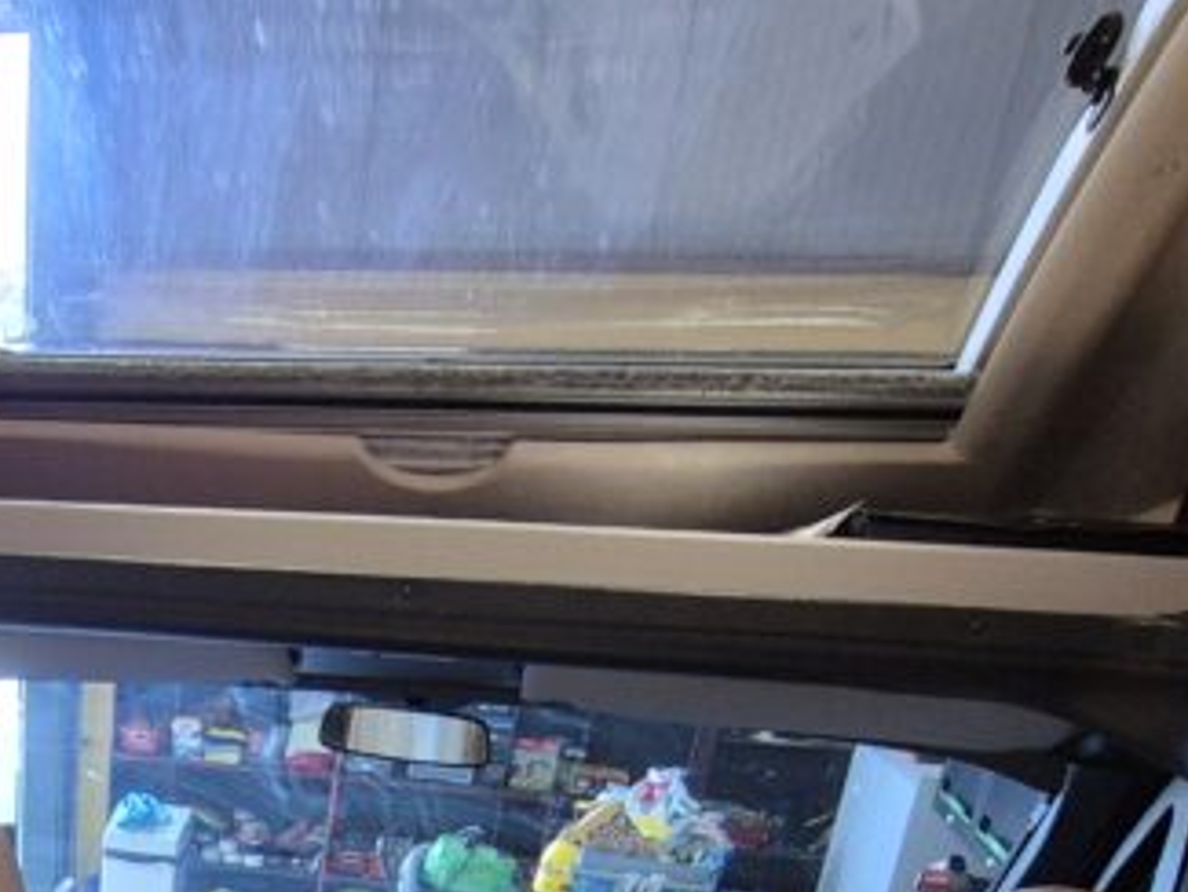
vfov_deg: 26.4
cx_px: 29
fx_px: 1408
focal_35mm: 41
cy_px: 1312
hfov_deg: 40.7
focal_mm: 2.2
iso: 500
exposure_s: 1/50
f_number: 2.2
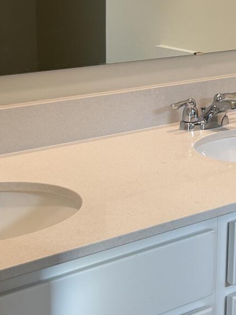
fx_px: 819
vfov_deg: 21.7
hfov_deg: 16.3
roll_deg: -0.7
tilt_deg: -11.9
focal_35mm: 90
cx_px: 186
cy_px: 114
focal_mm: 5.96
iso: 50
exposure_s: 1/120
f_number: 1.6
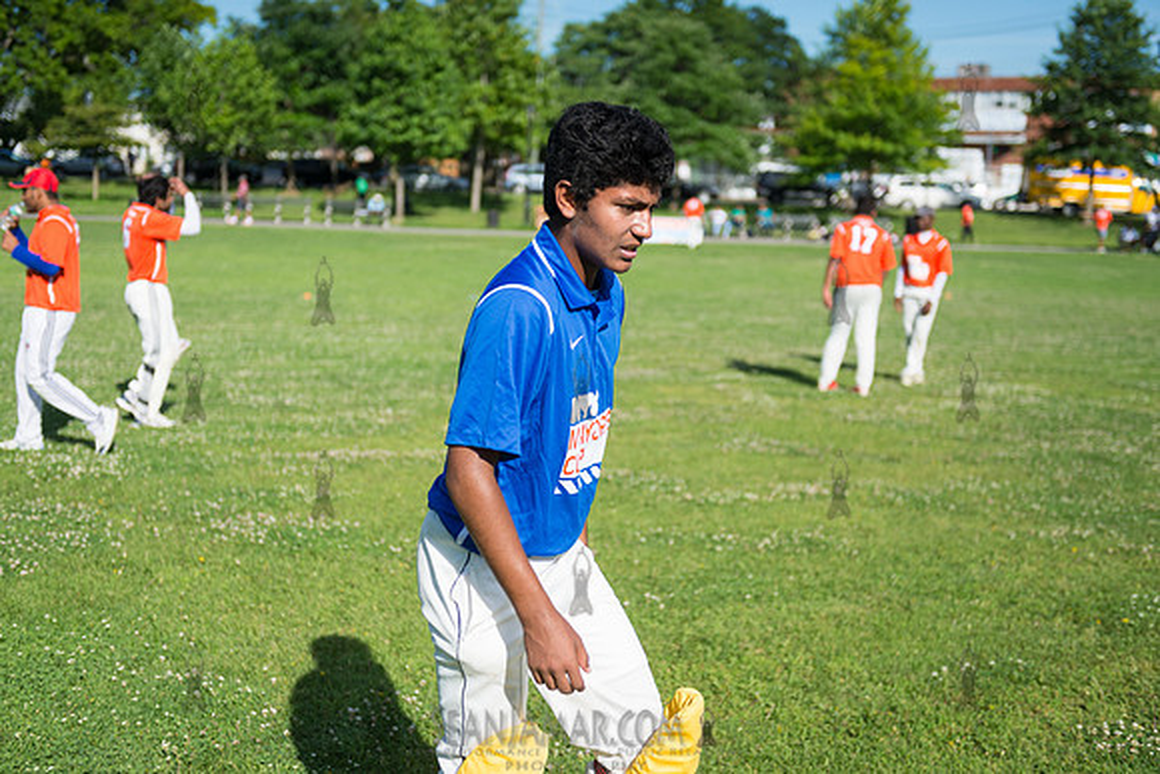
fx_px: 1547
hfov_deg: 41.1
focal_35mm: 48
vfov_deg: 28.1
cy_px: 387
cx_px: 580
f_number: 2.8
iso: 200
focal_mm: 48
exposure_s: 1/4000
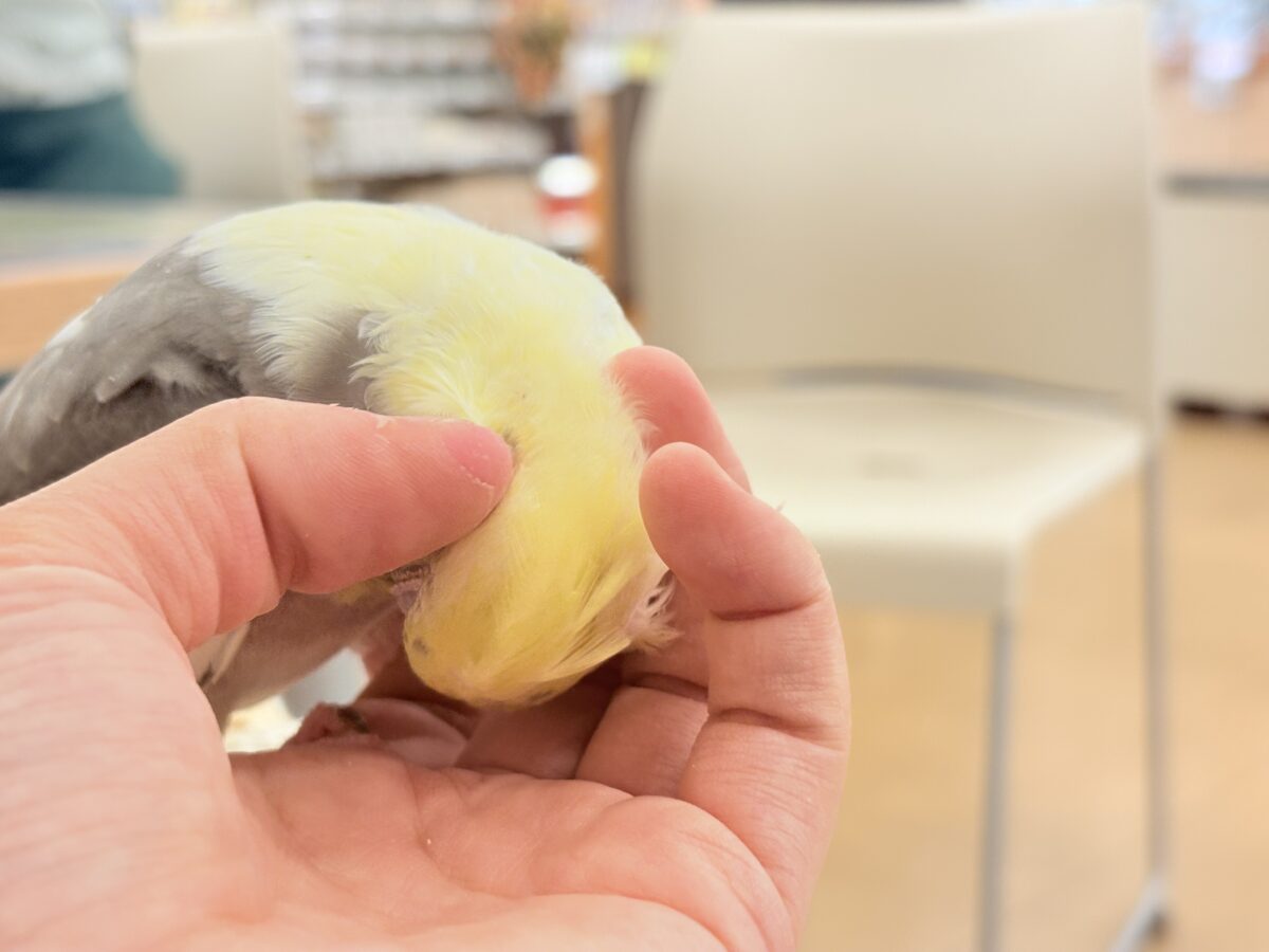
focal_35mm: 52
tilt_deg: -10.8
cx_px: 634
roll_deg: +2.4
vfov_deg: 28.0
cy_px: 476
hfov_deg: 36.8
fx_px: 1906
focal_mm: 5.96
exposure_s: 1/50
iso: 50
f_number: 1.6
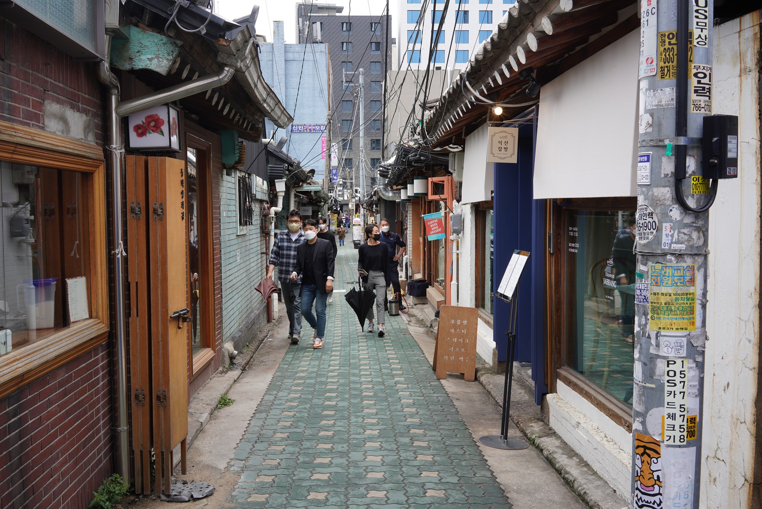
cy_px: 254
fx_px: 741
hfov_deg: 54.4
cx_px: 381
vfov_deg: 37.9
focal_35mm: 35
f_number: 10
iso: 200
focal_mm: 35
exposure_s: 1/100
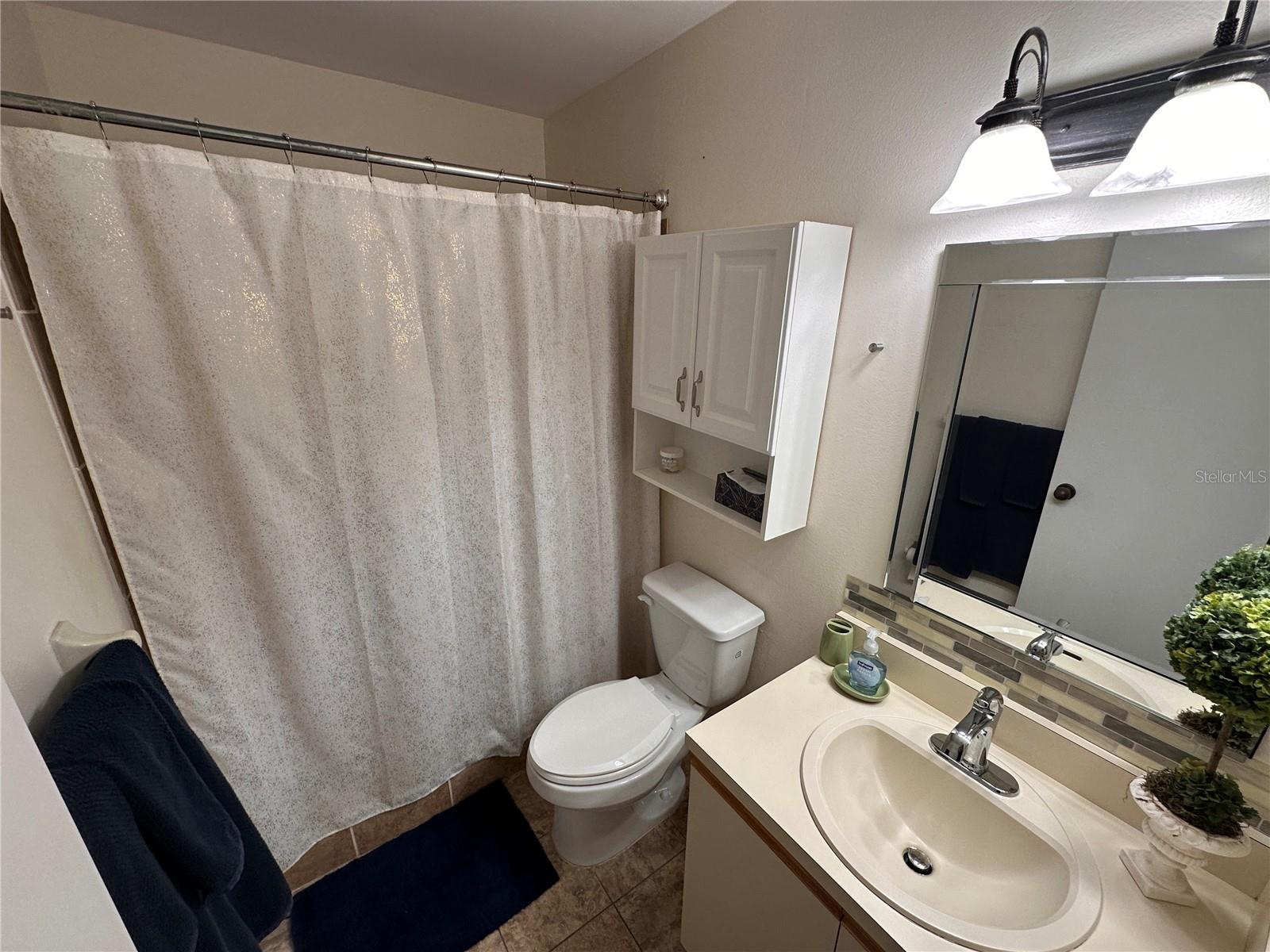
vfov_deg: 85.7
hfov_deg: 102.1
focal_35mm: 14
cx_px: 635
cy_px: 476
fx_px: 514
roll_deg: -0.9
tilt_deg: -18.3
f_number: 2.2
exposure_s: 1/120
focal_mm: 2.22
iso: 125
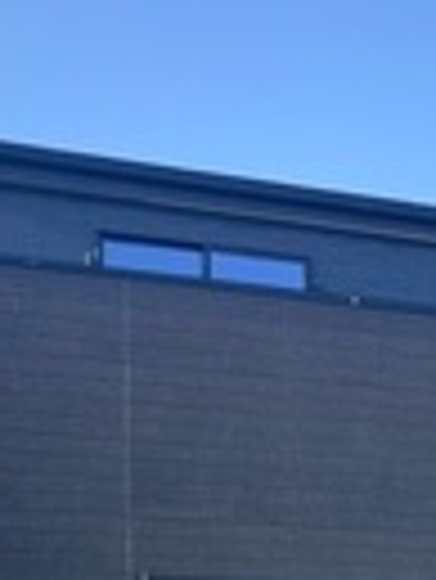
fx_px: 1308
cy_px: 719
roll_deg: +0.6
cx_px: 405
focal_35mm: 78
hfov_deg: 18.6
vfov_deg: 22.7
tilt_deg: +2.2
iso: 20
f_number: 1.8
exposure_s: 1/470
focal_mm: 3.99
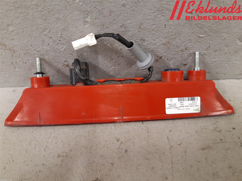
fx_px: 182
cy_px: 90
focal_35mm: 26
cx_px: 121
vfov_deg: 53.1
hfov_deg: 67.3
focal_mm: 3.93
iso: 250
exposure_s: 1/50
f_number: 1.7
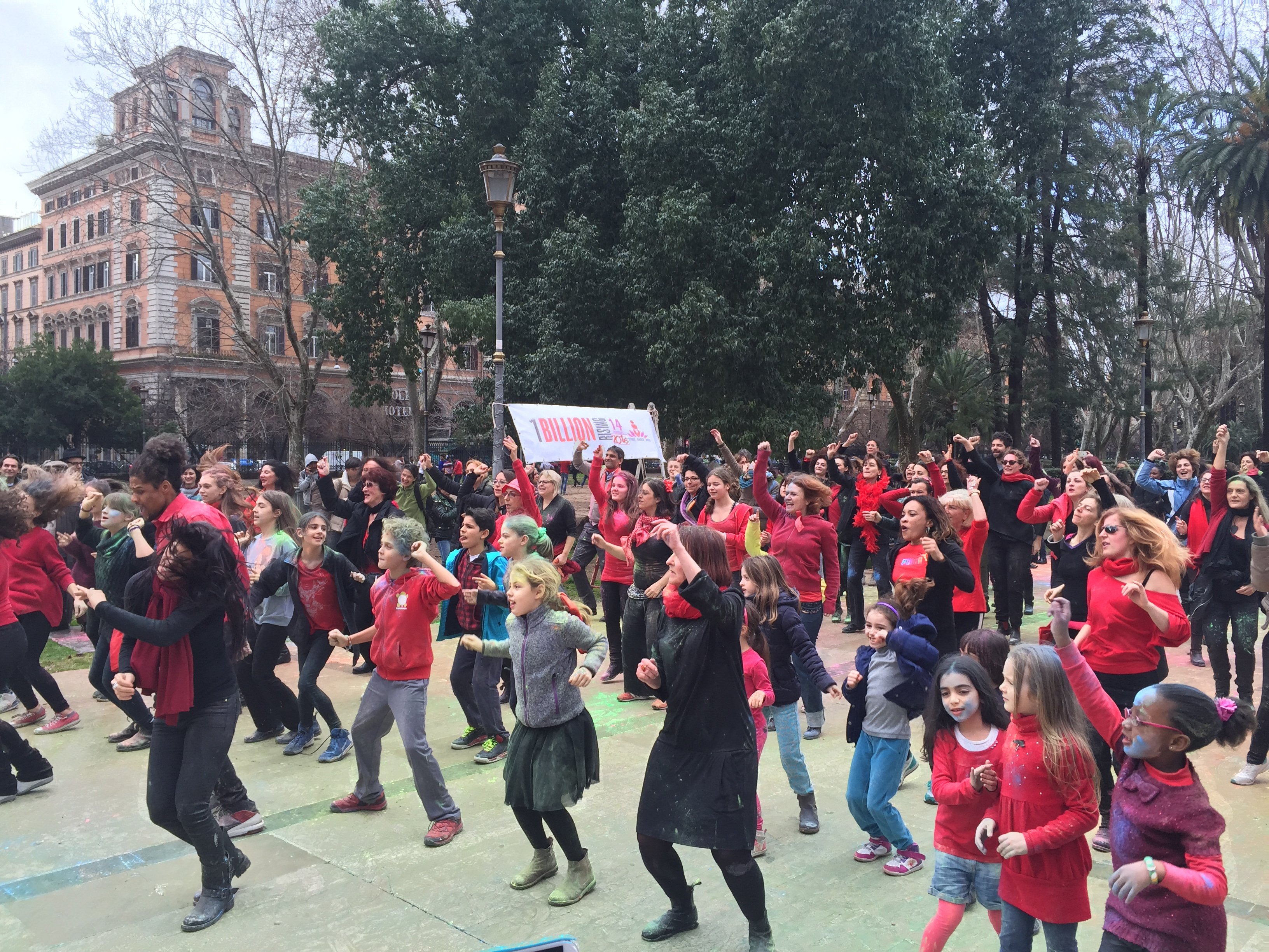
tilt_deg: +1.1
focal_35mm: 29
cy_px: 476
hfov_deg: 61.7
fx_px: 1063
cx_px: 634
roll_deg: -0.6
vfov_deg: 48.2
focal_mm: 4.15
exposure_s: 1/293
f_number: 2.2
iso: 32
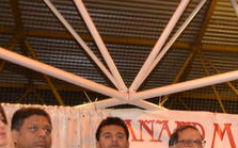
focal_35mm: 116
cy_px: 231
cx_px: 391
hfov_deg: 16.0
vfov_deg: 10.8
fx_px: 752
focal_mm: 22
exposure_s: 1/125
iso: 2000
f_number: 4
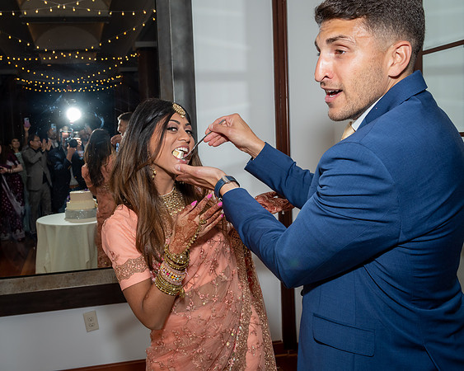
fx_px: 533
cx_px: 186
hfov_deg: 46.7
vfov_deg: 38.3
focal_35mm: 39
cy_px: 186
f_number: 6.3
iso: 500
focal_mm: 23
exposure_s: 1/250
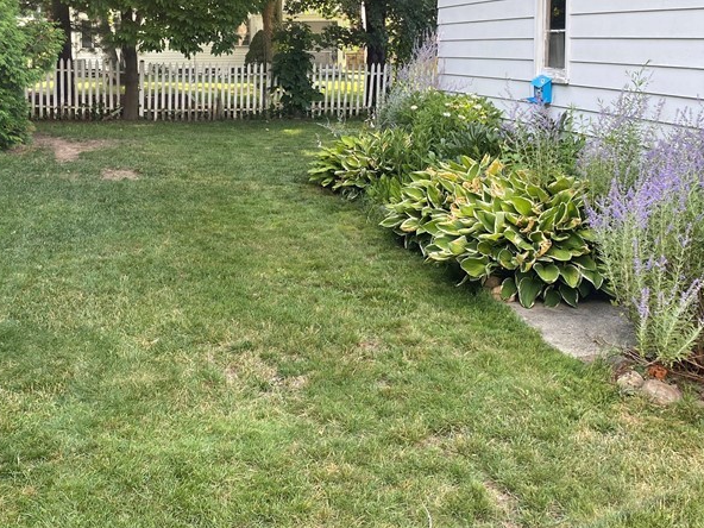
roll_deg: +0.2
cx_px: 307
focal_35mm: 45
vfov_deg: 31.4
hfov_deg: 42.0
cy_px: 114
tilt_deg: -3.1
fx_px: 915
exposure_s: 1/122
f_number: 1.8
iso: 32
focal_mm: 4.25
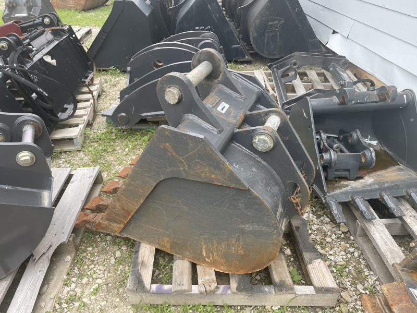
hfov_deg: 67.3
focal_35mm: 26
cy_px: 156
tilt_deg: -32.2
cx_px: 208
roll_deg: -1.7
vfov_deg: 53.1
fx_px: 313
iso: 32
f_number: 1.6
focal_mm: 4.2
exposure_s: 1/438
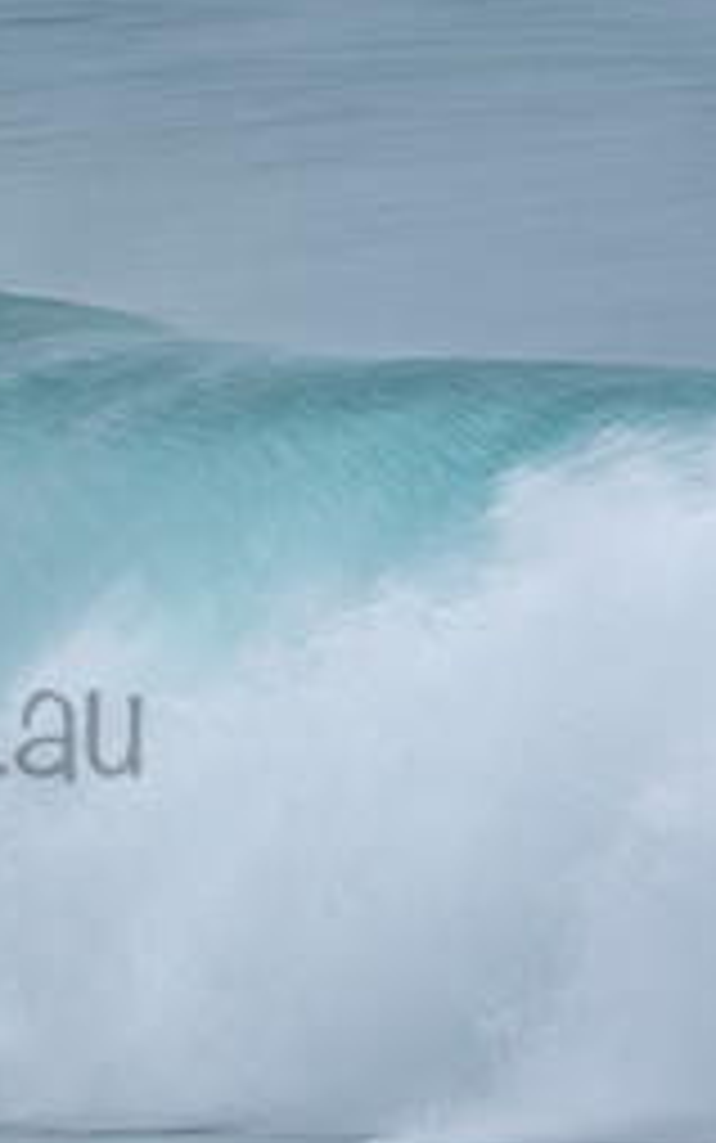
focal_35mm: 1745
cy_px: 673
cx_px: -333
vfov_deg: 1.2
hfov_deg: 0.8
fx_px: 54420
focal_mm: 500
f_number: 25
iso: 100
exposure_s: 1/25
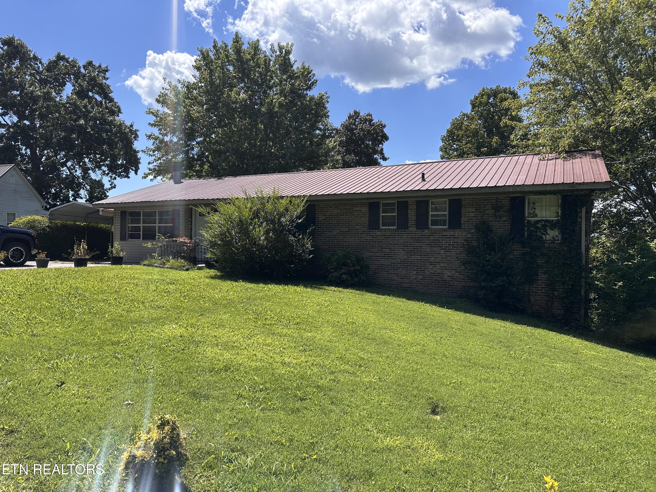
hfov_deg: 71.6
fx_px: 455
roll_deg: -0.2
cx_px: 328
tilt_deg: -0.8
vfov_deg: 56.8
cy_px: 246
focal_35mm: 24
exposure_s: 1/3155
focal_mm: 6.86
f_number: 1.78
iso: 80
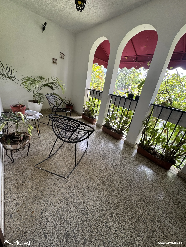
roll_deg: -9.9
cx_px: 93
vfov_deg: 102.1
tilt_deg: -21.2
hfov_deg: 85.7
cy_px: 124
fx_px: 100
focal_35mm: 14
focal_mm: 2.22
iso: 80
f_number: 2.2
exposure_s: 1/99
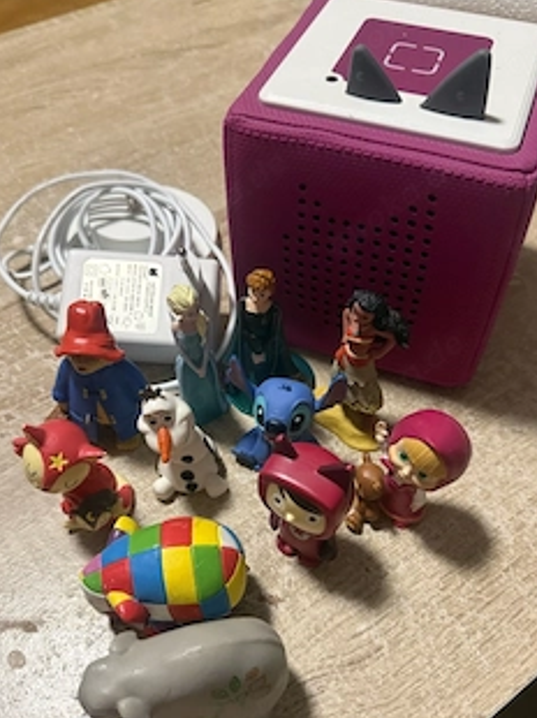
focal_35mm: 31
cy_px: 410
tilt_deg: -55.0
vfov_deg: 58.2
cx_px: 268
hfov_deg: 45.4
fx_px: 642
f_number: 1.78
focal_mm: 6.76
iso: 500
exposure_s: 1/50
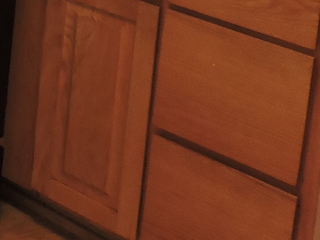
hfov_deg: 13.8
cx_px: -346
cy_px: -208
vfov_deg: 11.5
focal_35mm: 118
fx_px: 1091
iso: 280
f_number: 3
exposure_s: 1/30
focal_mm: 4.3
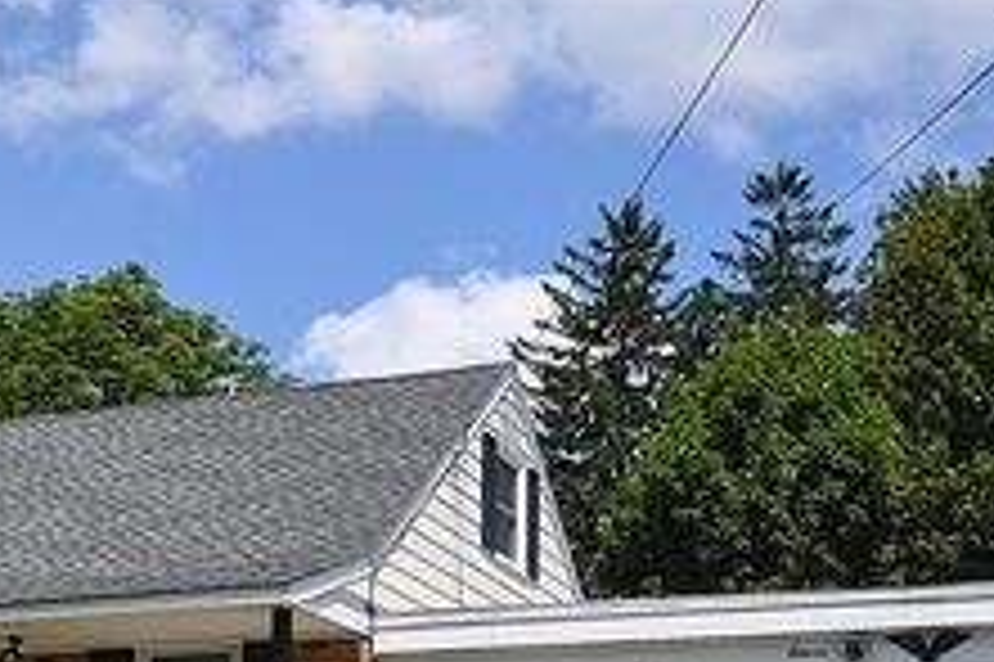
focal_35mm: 70
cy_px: 721
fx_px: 1931
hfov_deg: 28.3
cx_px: 211
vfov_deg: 18.7
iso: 400
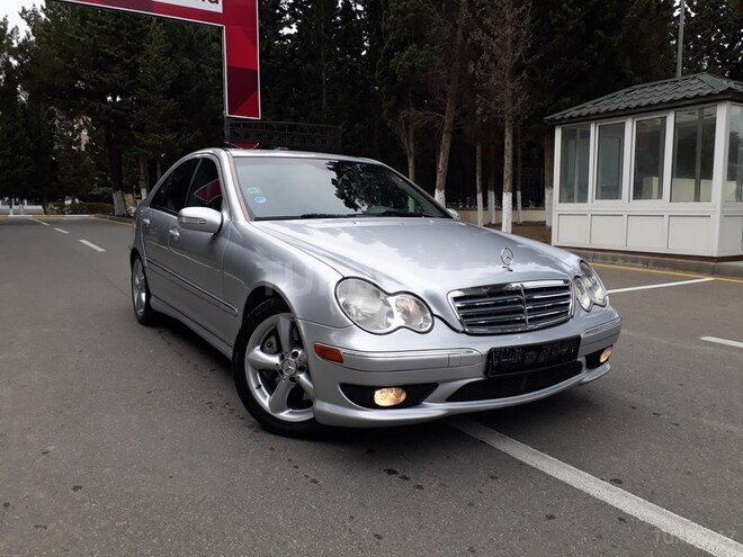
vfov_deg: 51.4
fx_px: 580
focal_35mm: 27
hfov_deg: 65.3
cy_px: 278
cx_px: 372
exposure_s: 1/486
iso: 40
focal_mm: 3.6
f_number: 1.9
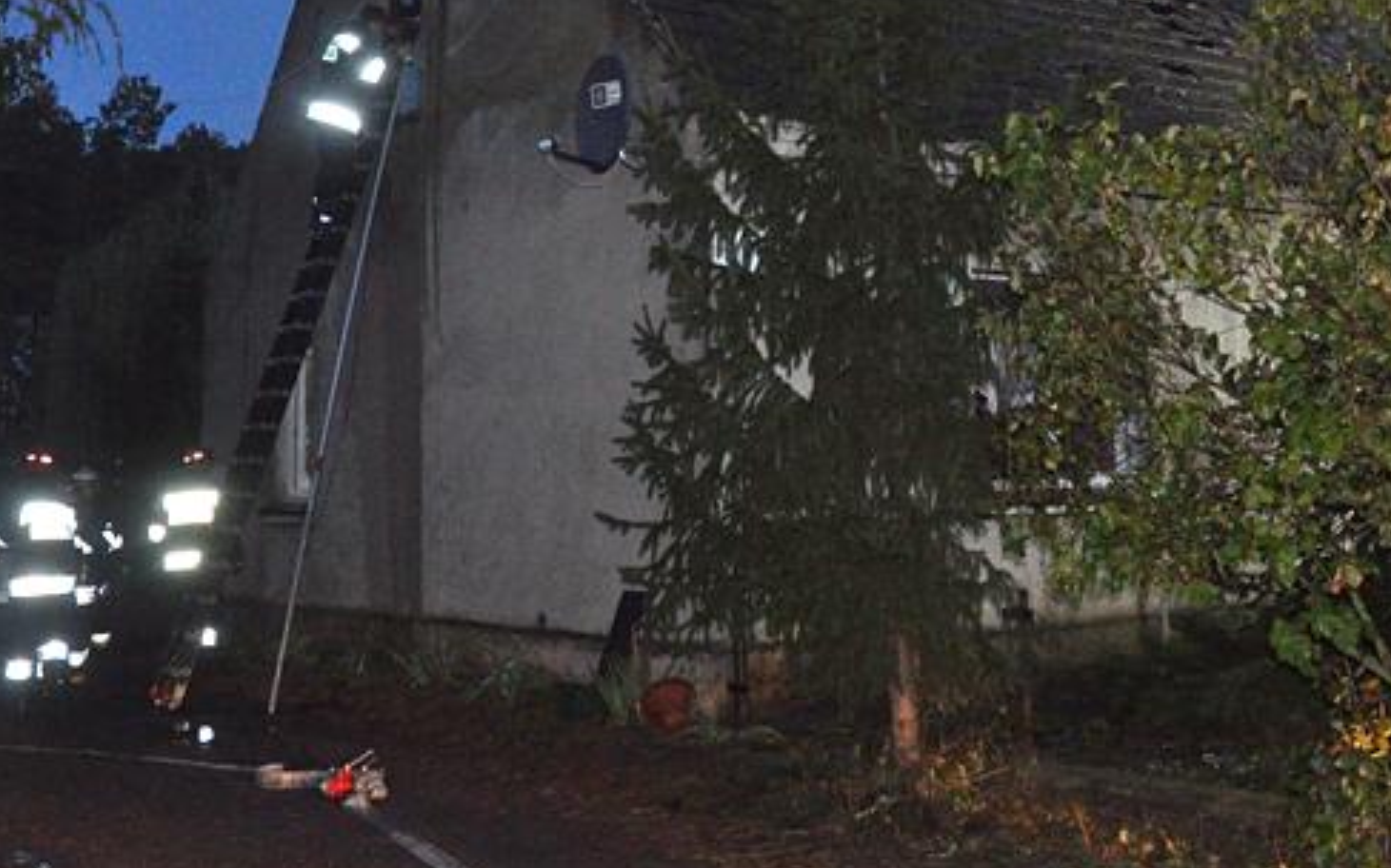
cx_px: 925
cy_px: 181
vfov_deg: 26.4
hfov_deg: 41.3
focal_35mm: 48
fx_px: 1819
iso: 2500
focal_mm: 18
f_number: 5.6
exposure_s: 1/60
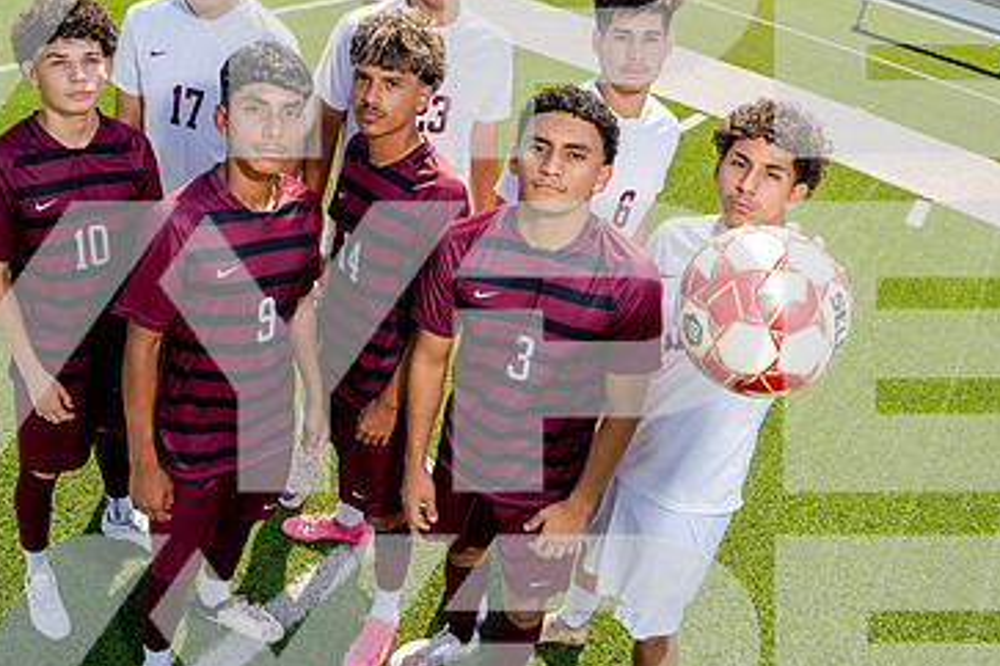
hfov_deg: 58.2
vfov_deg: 41.1
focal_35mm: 32
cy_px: 348
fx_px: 889
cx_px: 399
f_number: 11
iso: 320
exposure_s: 1/250
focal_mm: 20
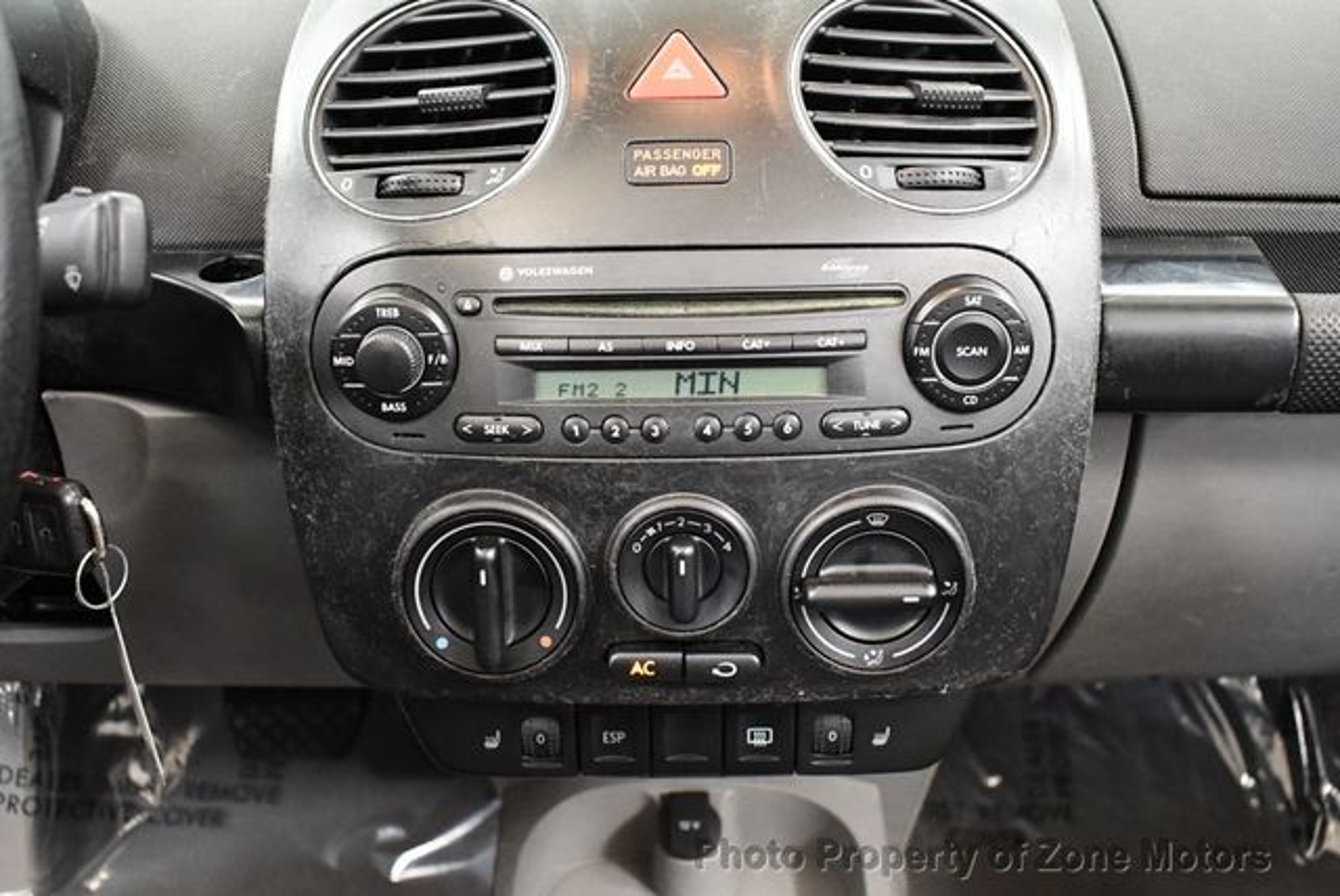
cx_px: 670
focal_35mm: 36
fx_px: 1341
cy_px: 448
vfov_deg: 36.9
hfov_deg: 53.1
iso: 3600
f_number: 3.5
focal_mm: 18
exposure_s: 1/60
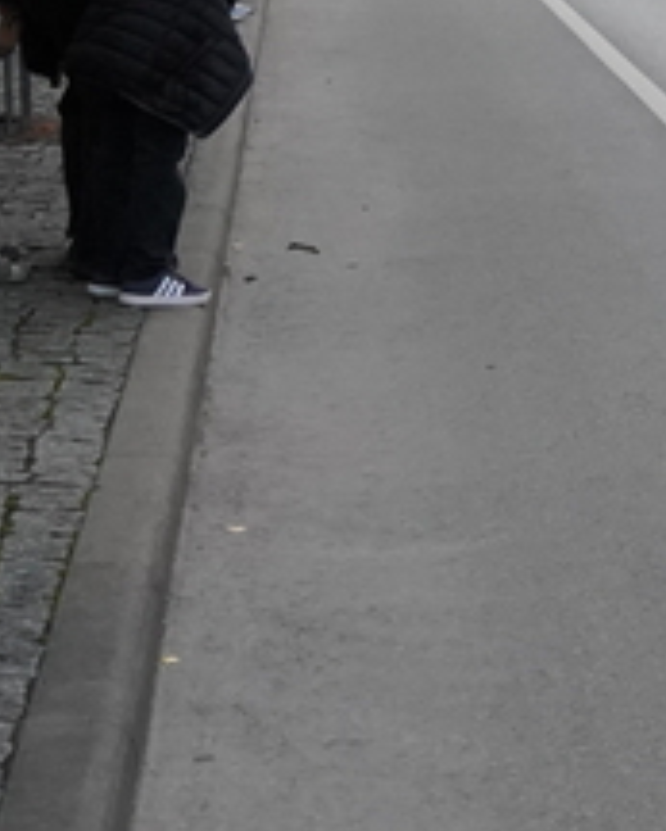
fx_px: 3792
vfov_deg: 12.2
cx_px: 1503
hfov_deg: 9.2
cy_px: -189
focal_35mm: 154
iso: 5000
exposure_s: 1/2000
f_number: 4.5
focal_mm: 29
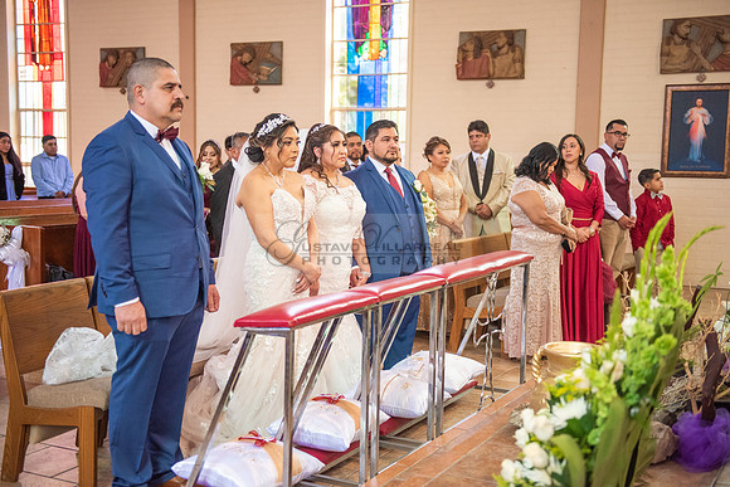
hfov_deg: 41.1
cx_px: 365
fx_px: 974
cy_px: 244
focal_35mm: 48
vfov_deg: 28.1
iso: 2000
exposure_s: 1/250
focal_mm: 48
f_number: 2.8
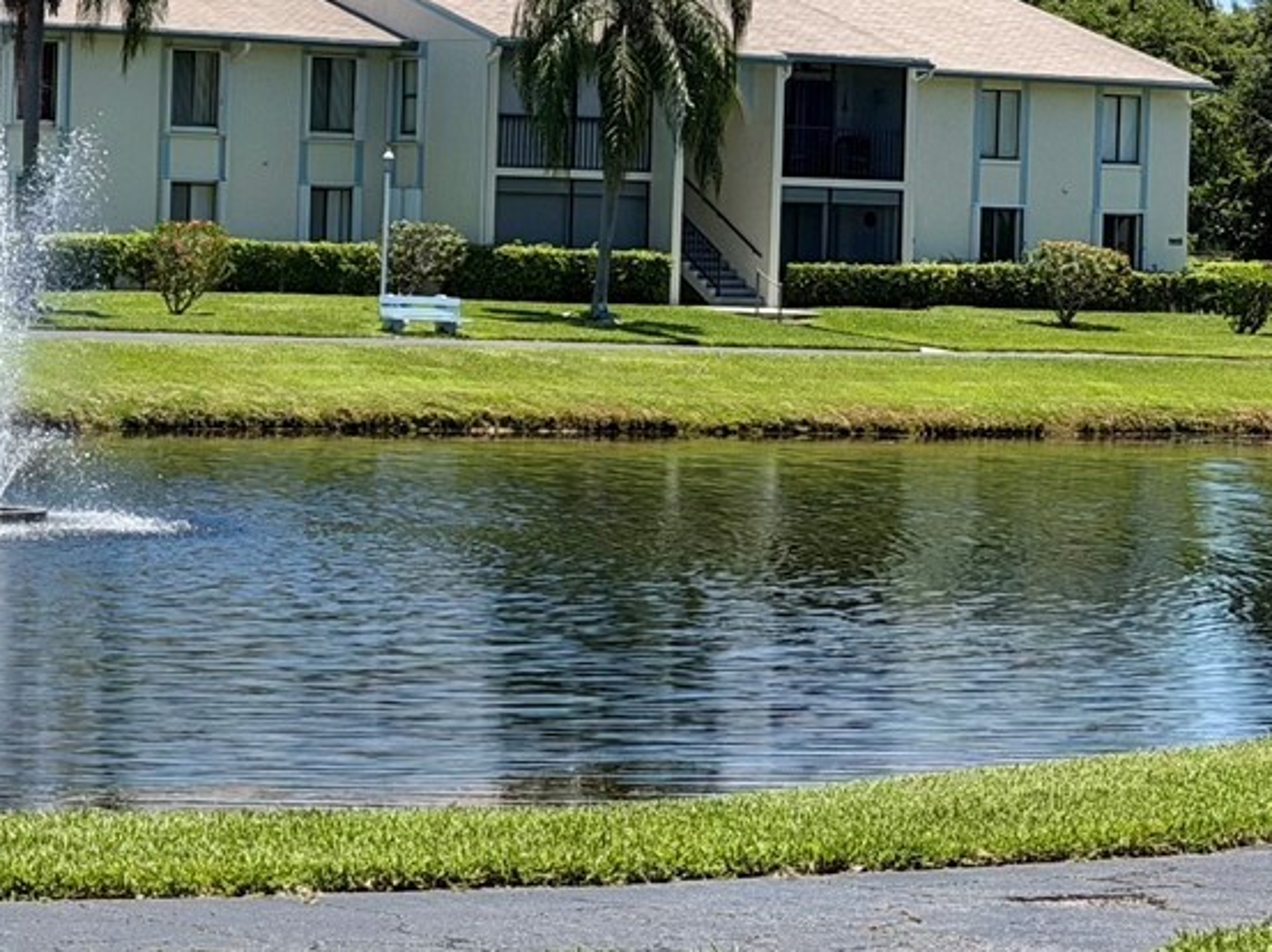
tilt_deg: -0.4
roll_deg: -1.6
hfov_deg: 13.8
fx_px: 5104
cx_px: -248
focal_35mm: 139
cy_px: 198
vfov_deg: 10.6
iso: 64
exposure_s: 1/4878
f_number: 1.78
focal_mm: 6.76
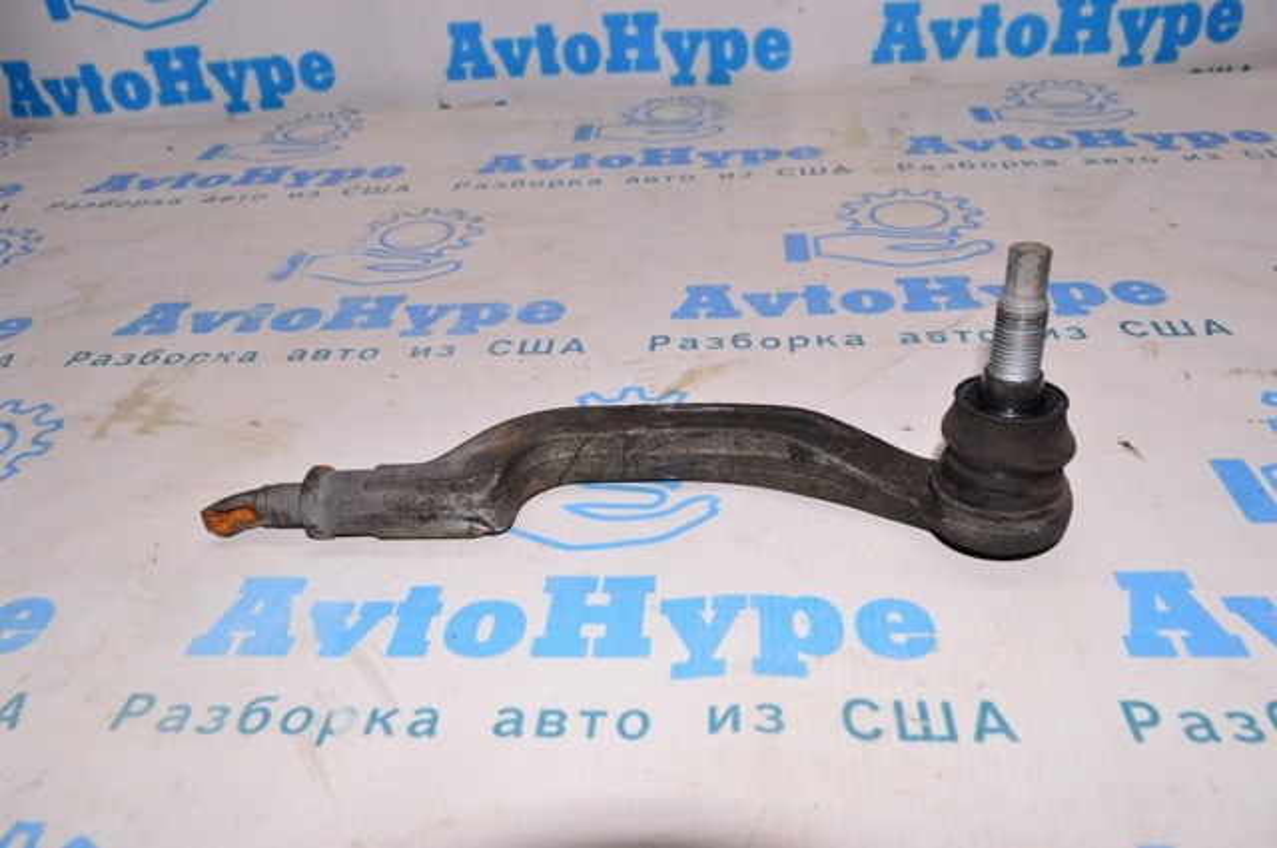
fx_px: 1063
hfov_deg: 62.0
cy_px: 424
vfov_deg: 43.5
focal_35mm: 30
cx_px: 638
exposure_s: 1/200
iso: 1600
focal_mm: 20
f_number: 8
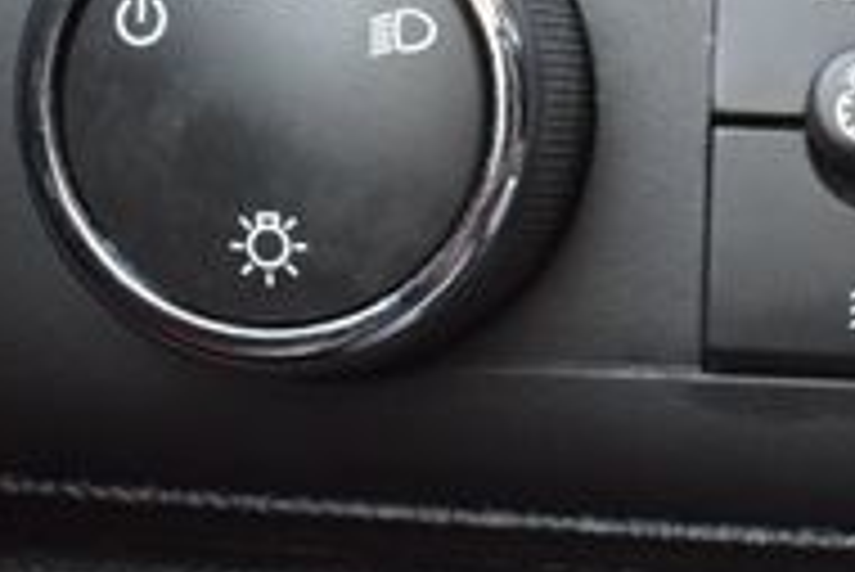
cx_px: 1098
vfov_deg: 11.3
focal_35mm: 121
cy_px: 221
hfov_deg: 16.1
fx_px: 2876
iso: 900
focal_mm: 24
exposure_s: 1/15
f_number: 6.3
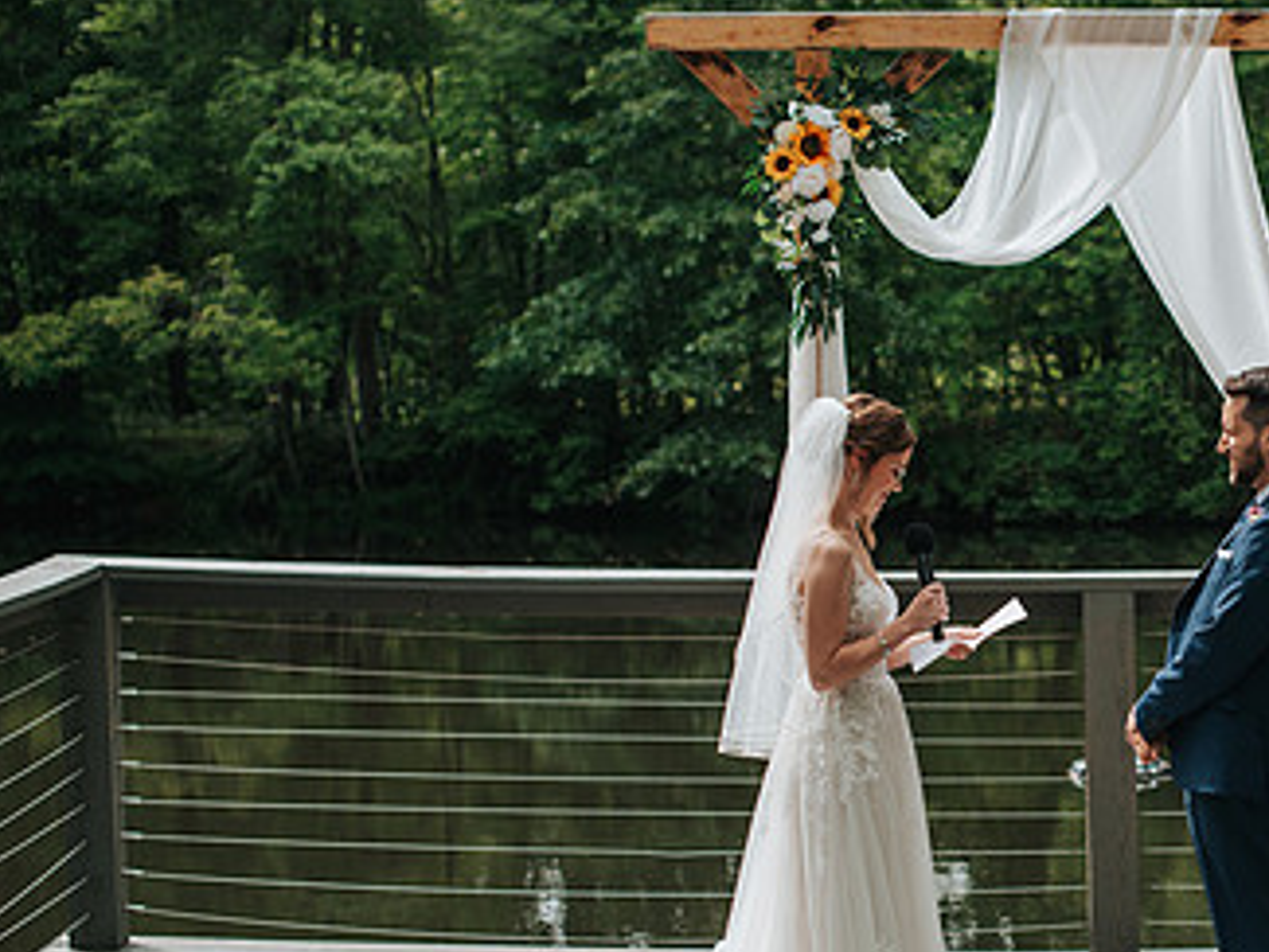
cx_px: 1082
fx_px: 3264
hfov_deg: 21.6
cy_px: 622
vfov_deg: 16.6
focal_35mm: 89
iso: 100
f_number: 2.8
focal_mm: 50
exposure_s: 1/800
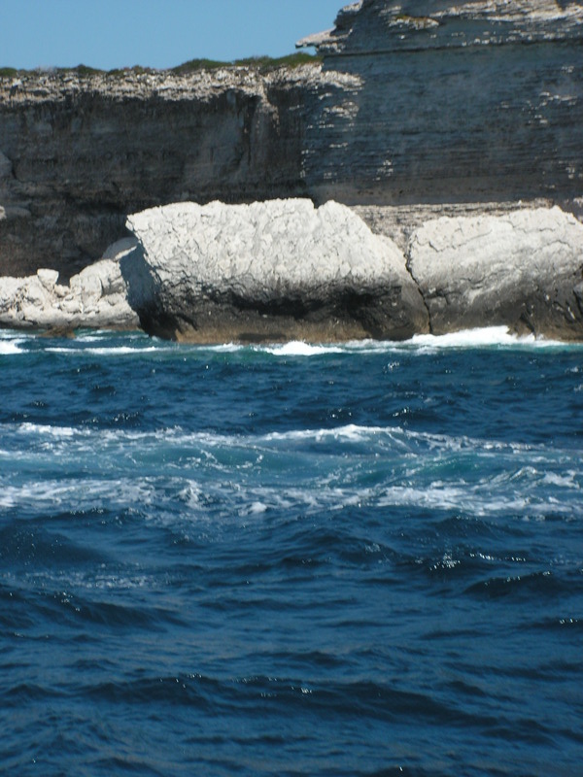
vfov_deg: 19.8
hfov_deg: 14.9
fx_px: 2223
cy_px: 388
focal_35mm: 99
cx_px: 292
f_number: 4.8
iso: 50
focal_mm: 16.5
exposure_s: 1/400
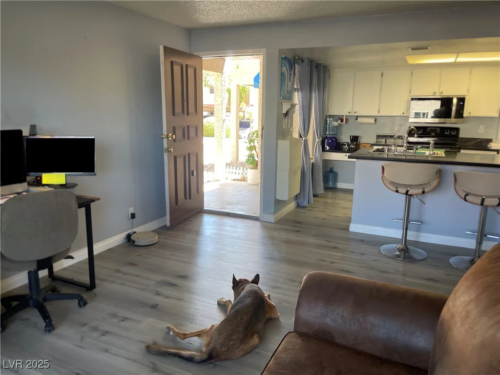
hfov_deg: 69.4
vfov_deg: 54.9
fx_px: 361
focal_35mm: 25
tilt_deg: -11.1
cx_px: 250
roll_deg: -0.8
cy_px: 188
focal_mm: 5.1
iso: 125
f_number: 1.6
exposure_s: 1/120
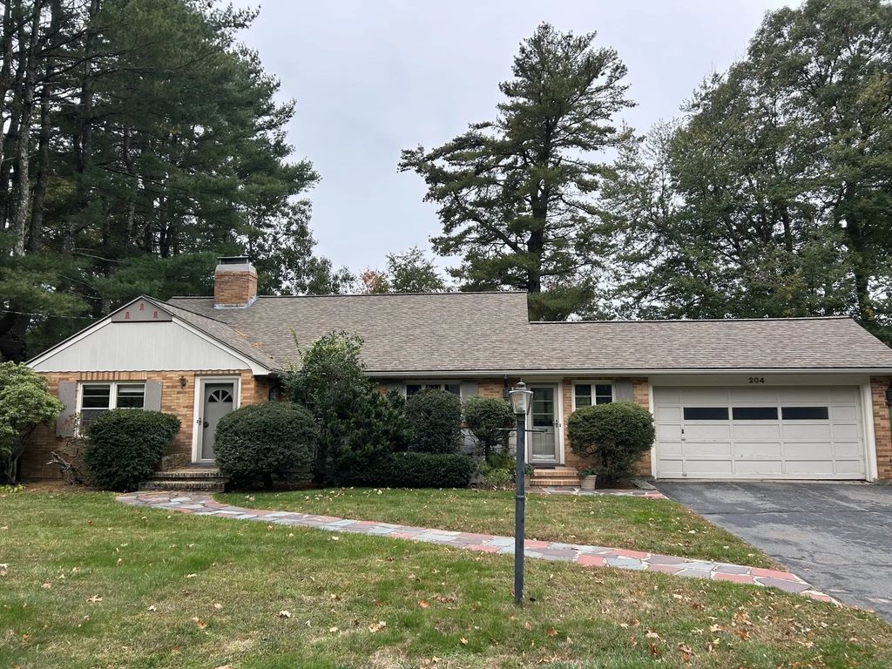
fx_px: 670
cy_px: 334
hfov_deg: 67.3
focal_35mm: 26
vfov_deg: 53.1
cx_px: 446
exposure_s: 1/416
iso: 50
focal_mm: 5.7
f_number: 1.5
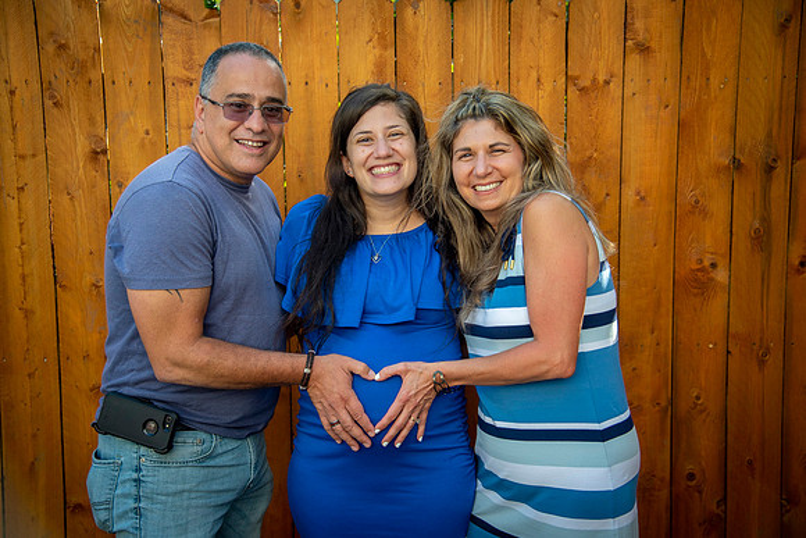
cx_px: 403
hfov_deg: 41.1
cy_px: 269
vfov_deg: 28.1
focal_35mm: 48
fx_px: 1075
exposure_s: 1/320
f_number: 4
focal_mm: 48
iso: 125
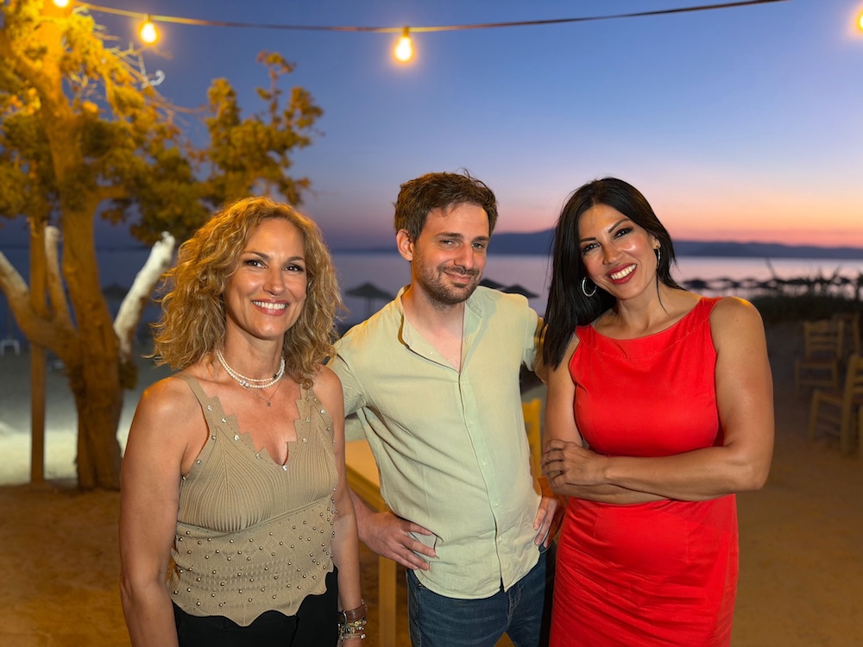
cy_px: 324
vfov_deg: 56.8
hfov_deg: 71.6
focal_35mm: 24
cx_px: 432
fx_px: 598
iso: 320
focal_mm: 6.76
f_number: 1.78
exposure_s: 1/50
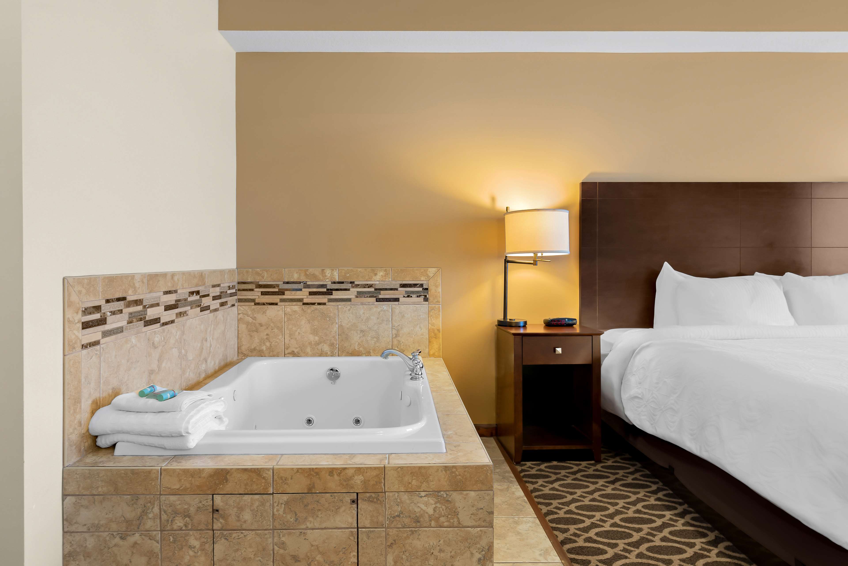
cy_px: 283
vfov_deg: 67.4
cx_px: 424
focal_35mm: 18
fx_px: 424
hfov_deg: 90.0
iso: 400
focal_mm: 18
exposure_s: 4
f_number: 9
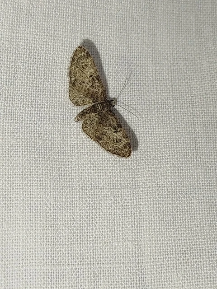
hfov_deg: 15.4
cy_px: 144
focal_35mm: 96
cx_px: 108
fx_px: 802
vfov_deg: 20.4
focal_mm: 5.31
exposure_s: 1/50
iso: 64
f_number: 1.7
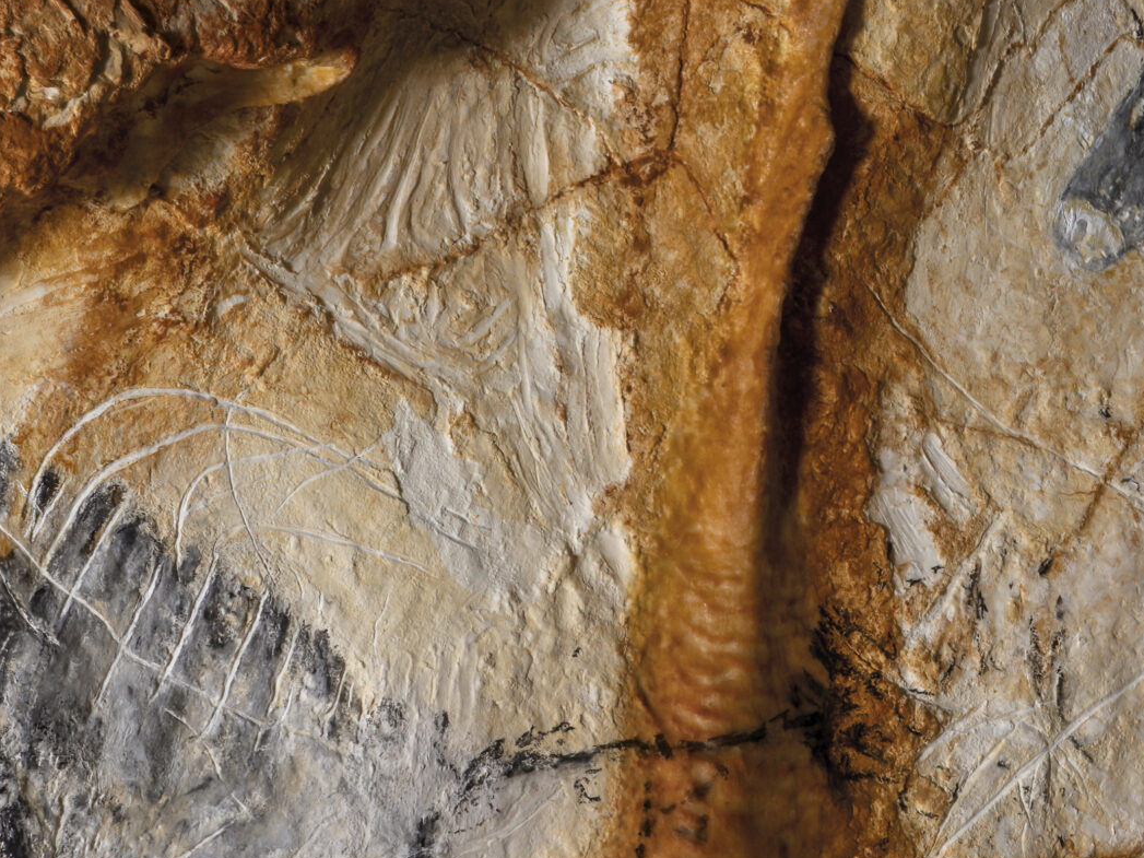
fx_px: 2908
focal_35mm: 88
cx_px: 732
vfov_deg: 16.8
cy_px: 515
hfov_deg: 22.2
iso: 100
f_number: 13
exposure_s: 1
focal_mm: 18
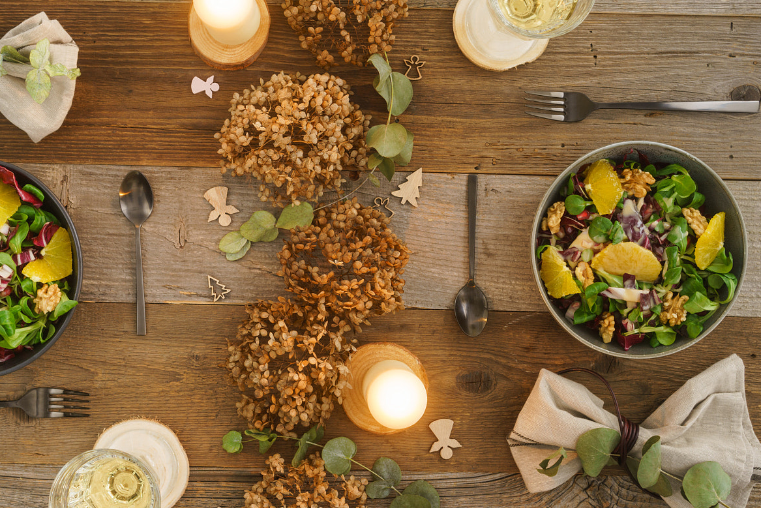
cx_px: 311
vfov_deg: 28.1
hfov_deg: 40.9
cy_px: 252
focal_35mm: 48
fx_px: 1015
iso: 100
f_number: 9
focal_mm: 35
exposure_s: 1.6
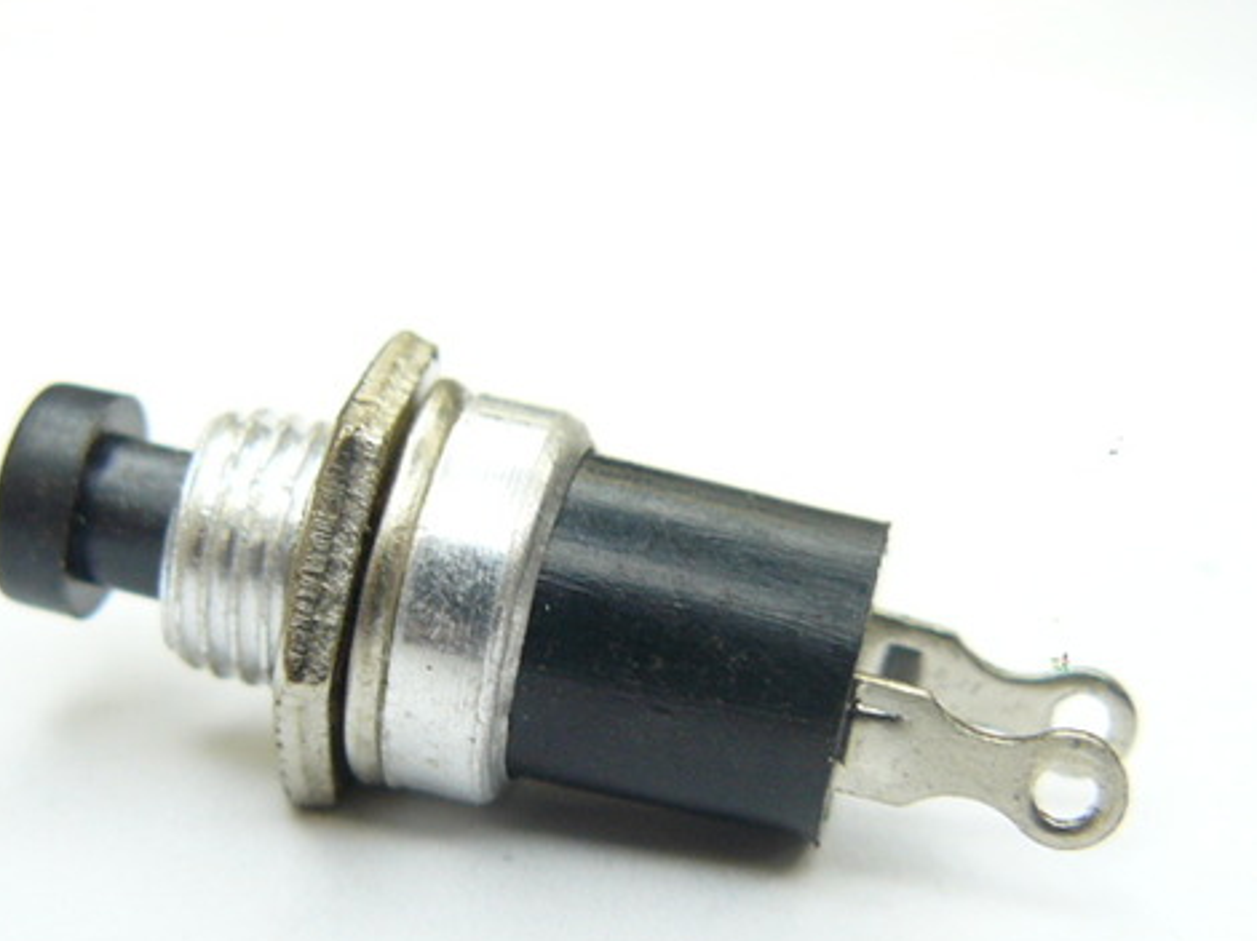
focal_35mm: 69
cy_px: 575
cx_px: 513
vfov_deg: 21.3
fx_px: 2504
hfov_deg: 28.1
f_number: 2.8
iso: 100
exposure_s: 1/40
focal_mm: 6
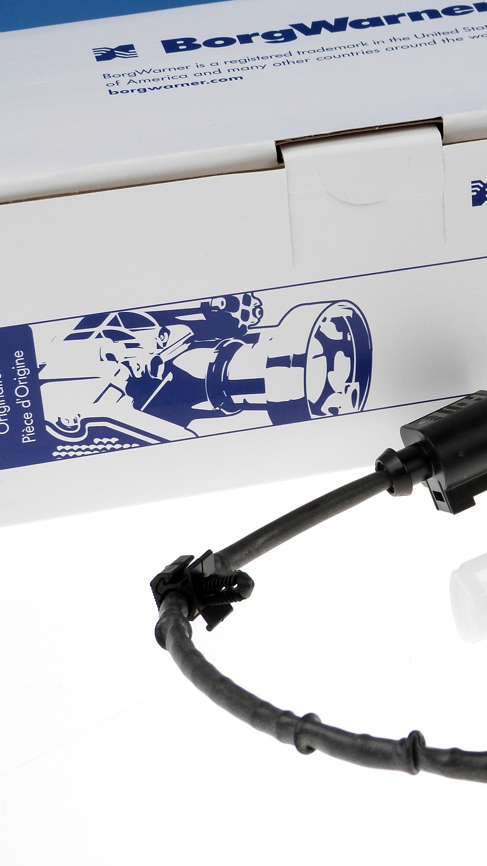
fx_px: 2824
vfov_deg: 17.4
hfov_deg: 9.7
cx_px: 571
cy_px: 432
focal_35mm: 123
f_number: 3.6
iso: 100
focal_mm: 15.1
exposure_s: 1/125
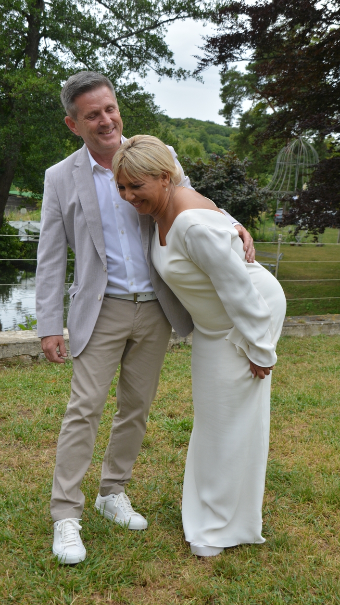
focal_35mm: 48
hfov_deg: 24.9
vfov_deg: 42.9
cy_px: 302
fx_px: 769
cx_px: 160
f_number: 5.6
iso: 400
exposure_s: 1/125
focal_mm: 30
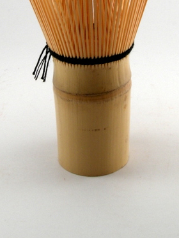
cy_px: 11
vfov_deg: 25.0
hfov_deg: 19.6
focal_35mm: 75
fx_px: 517
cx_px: 88
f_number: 6.8
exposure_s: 1/30
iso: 64
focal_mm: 7.5
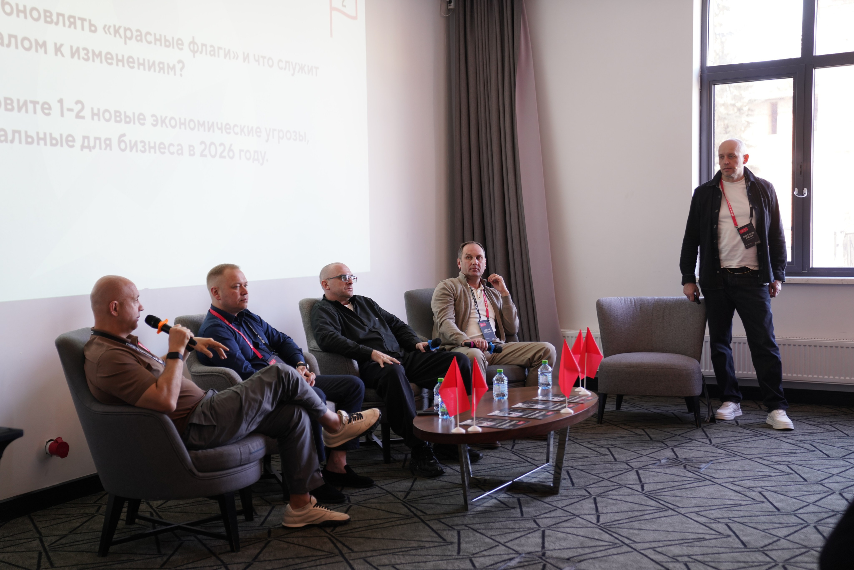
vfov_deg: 28.1
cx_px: 427
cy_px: 285
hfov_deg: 41.1
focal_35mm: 48
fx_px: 1139
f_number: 2.8
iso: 500
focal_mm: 48
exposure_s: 1/60
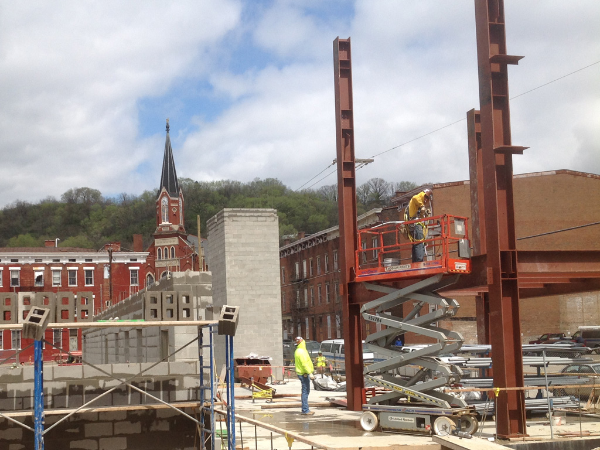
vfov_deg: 40.7
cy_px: 225
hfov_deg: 52.6
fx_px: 607
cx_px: 300
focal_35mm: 35
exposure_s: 1/2747
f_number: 2.4
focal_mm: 4.28
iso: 64
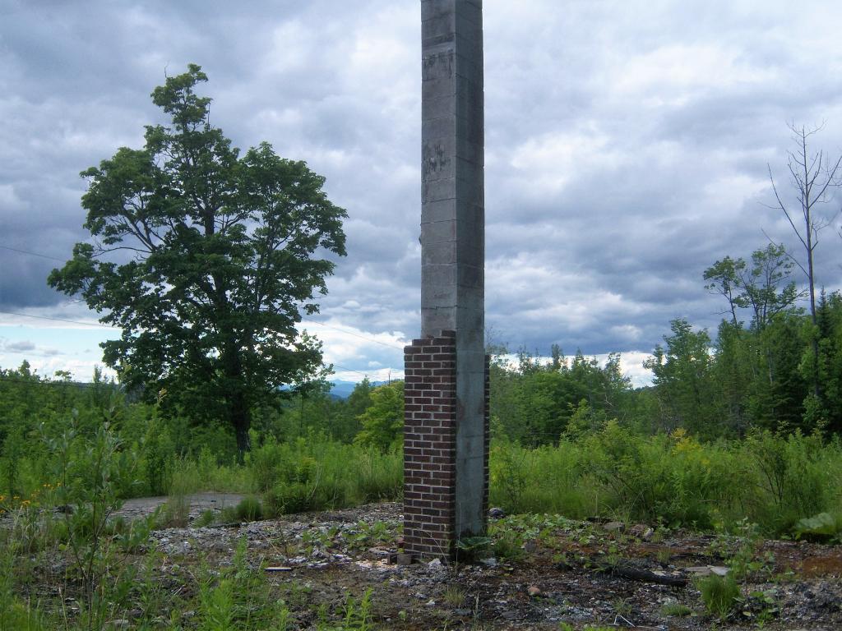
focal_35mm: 36
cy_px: 316
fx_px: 876
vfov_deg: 39.7
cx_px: 421
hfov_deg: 51.4
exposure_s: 1/1000
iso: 80
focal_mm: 7.5
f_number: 2.8
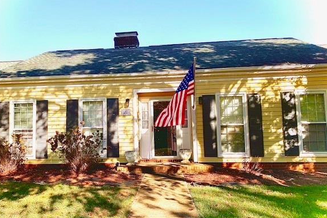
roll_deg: +1.2
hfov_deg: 61.8
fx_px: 273
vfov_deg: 43.6
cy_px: 114
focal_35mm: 30
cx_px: 146
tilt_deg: +5.2
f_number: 1.8
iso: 25
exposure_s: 1/749
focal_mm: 4.25
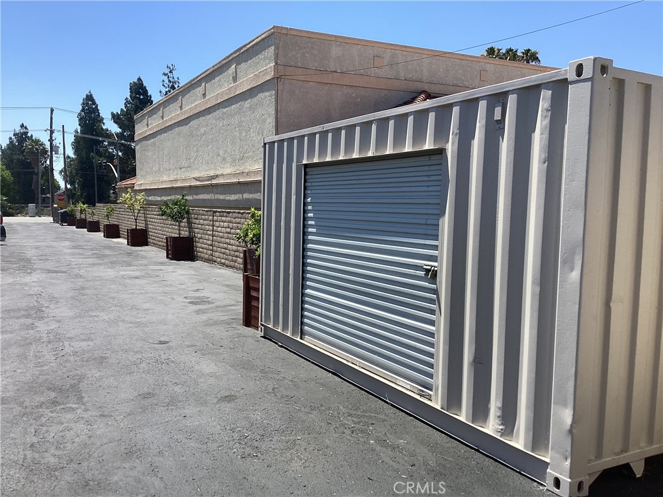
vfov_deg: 45.4
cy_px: 248
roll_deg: +0.2
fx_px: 594
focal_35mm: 31
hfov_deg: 58.4
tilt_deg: -4.0
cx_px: 332
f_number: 2.4
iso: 25
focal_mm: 3.3
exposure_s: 1/1217
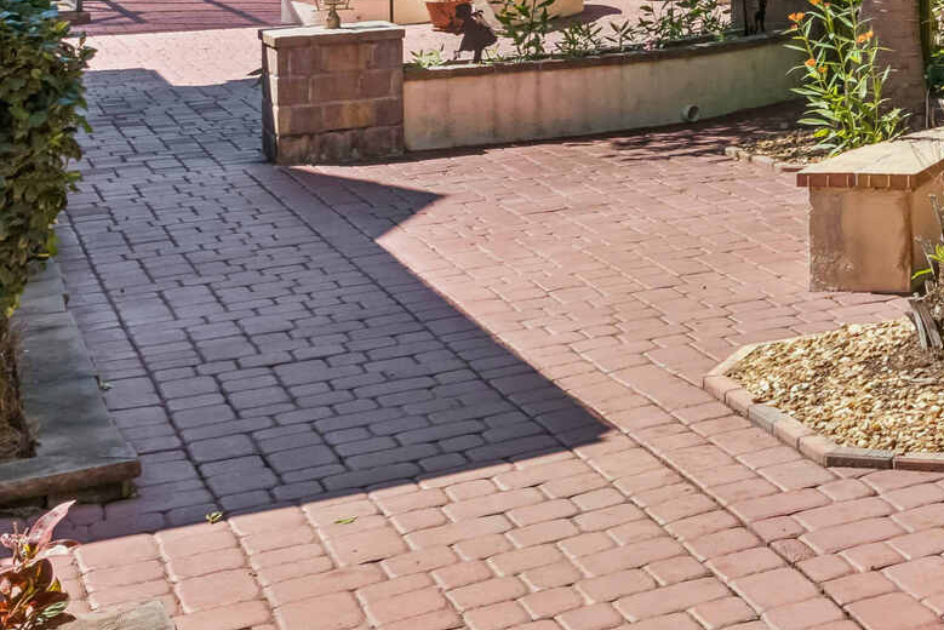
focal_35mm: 67
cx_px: 1444
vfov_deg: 19.1
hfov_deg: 23.5
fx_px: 1757
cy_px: -144
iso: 250
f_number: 8
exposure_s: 1/250
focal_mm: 17
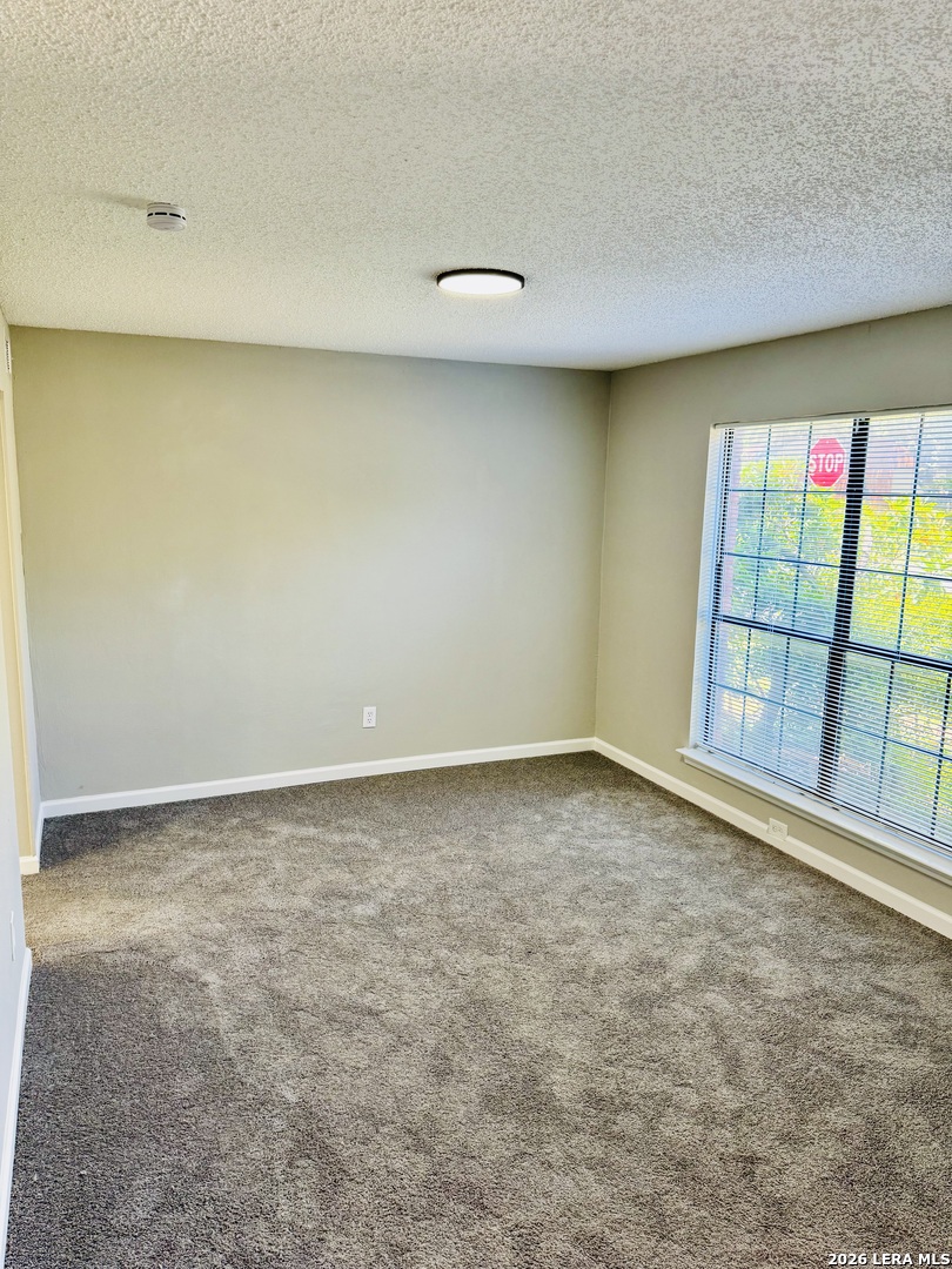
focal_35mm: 24
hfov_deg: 56.8
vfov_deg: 71.6
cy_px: 634
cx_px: 476
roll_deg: -0.9
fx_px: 880
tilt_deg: -10.5
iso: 160
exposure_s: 1/120
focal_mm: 6.76
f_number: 1.78
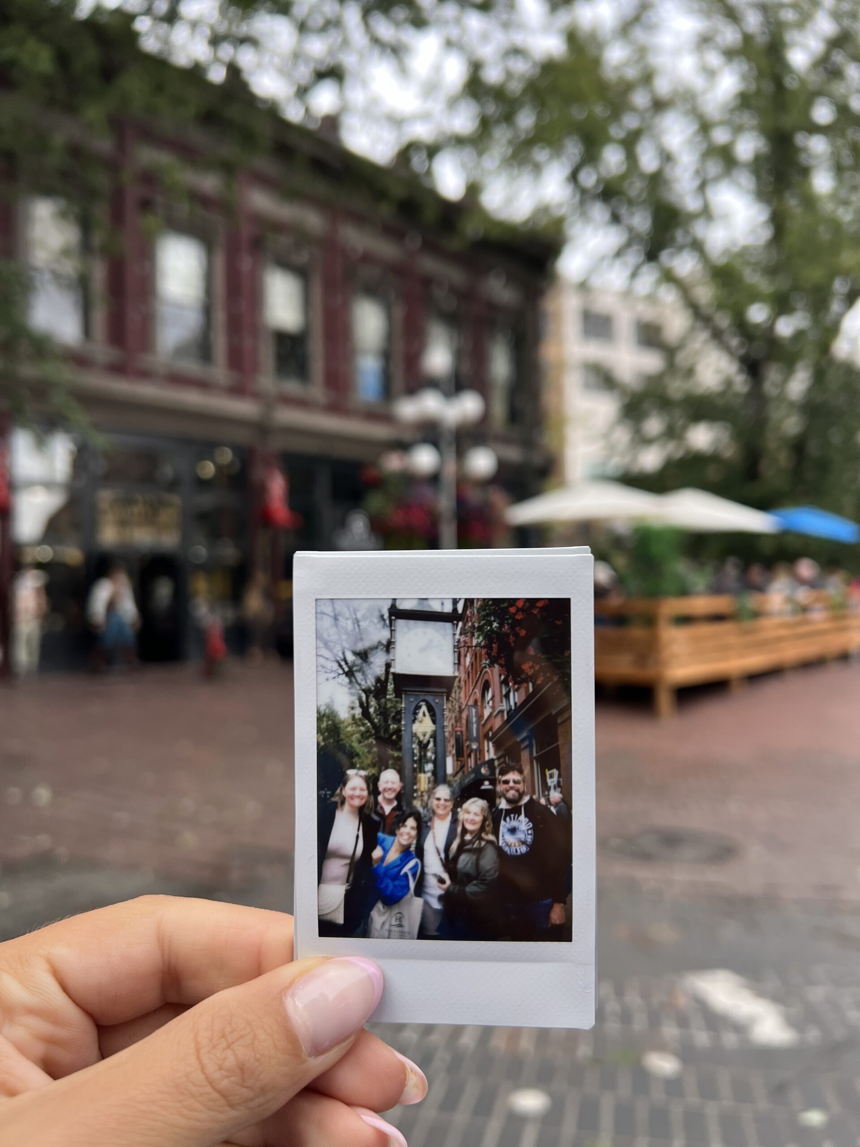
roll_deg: +1.9
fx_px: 861
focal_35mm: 26
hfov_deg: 53.1
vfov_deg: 67.3
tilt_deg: +2.2
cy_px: 574
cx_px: 430
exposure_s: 1/452
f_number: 1.5
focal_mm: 5.7
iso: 50
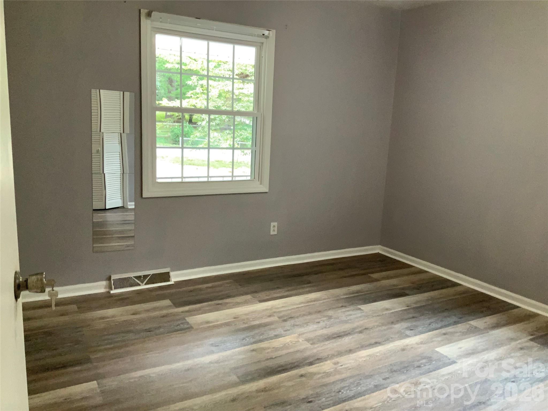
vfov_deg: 48.2
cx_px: 274
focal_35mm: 29
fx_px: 459
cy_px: 206
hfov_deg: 61.7
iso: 160
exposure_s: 1/60
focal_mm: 3
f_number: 1.8
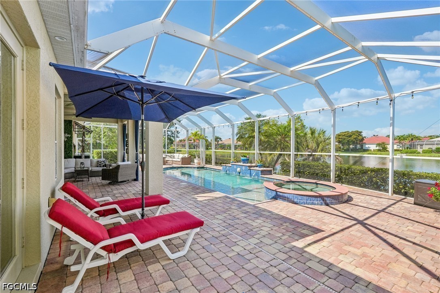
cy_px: 146
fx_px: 202
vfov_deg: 72.0
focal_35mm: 16
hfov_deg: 95.0
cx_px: 220
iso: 400
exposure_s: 1/500
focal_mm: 16.5
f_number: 8
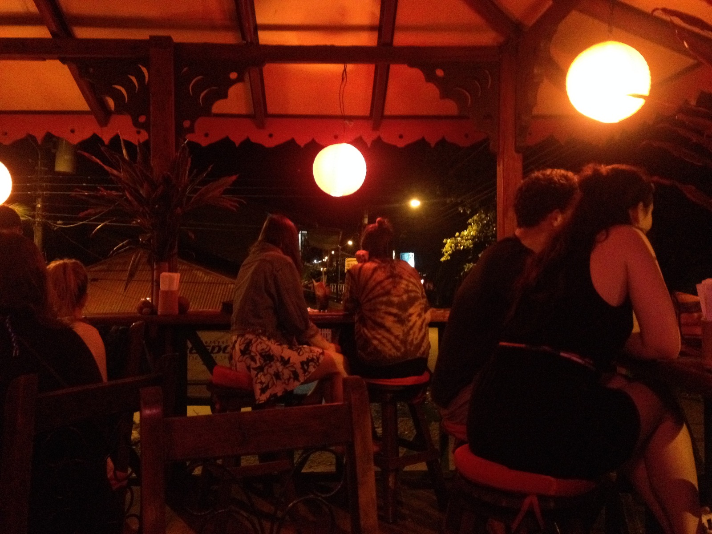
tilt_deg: -2.9
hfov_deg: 52.6
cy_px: 267
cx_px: 356
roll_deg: +0.8
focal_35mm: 35
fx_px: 720
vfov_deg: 40.7
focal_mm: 4.28
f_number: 2.4
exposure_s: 1/15
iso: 800
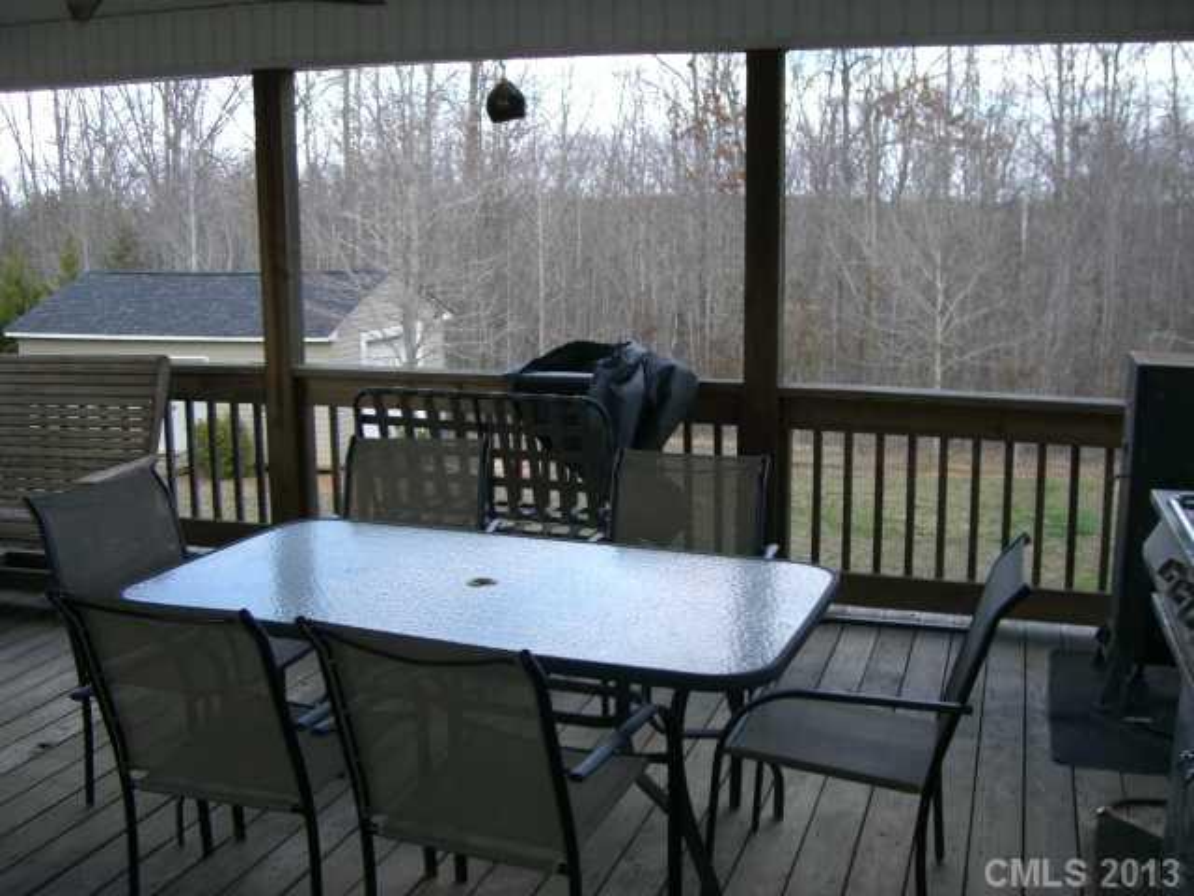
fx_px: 1311
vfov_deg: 37.7
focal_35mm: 38
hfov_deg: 49.0
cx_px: 597
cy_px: 448
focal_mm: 6.2
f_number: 2.7
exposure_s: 1/160
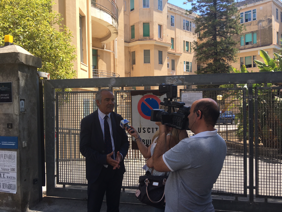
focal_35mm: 29
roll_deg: -1.2
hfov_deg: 61.7
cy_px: 106
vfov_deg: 48.2
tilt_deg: -1.1
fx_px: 236
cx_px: 141
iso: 25
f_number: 2.2
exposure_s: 1/574
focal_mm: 4.15
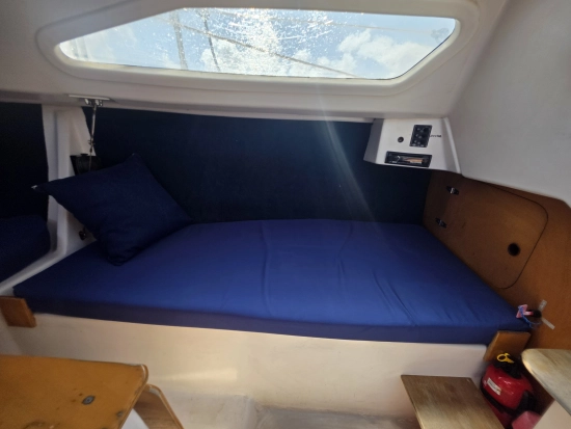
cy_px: 214
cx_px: 286
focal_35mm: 13
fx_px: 215
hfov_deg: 106.2
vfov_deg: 90.0
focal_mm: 2.2
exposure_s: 1/719
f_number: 1.9
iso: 64
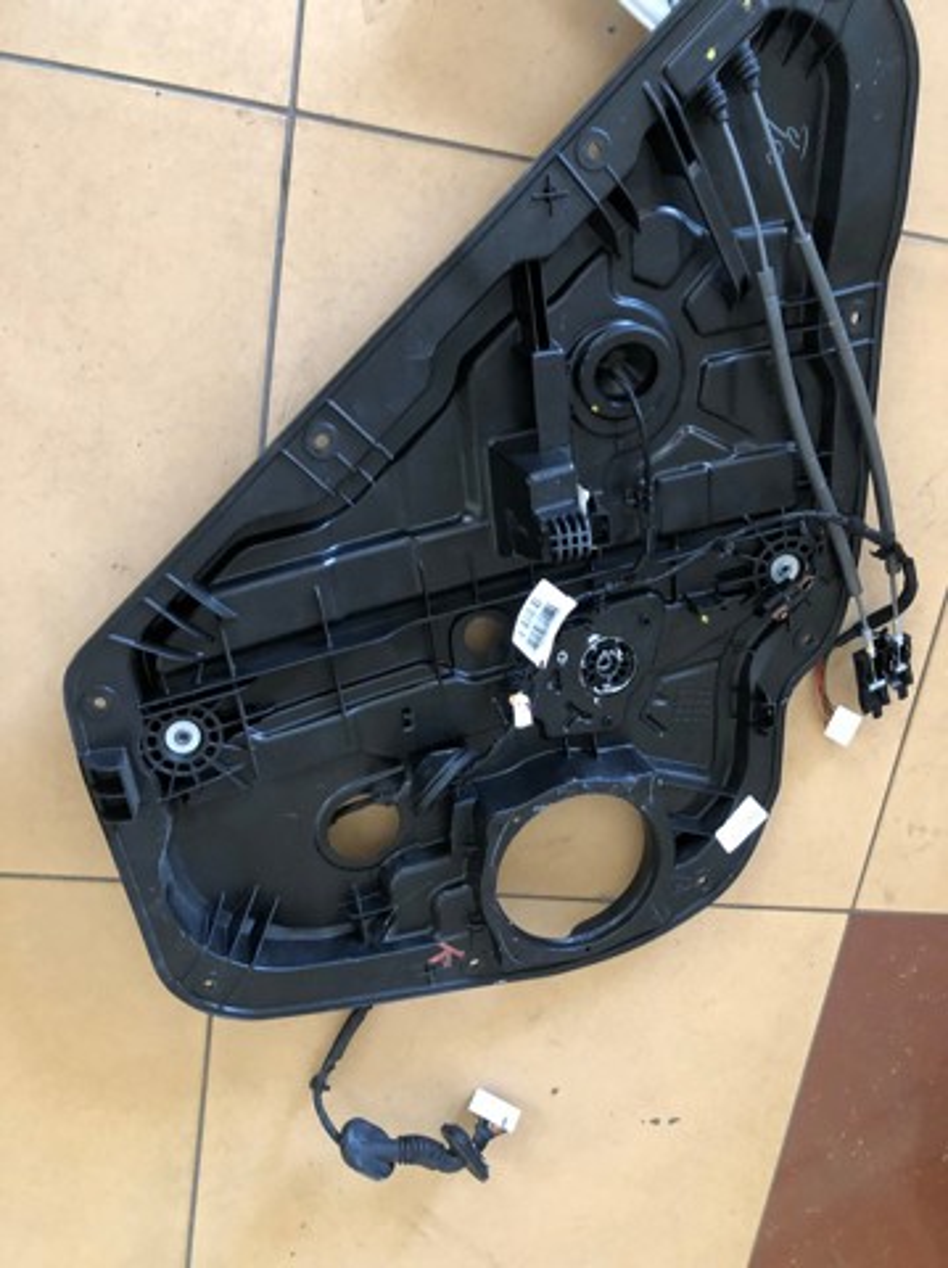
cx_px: 474
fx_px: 1024
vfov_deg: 63.5
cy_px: 634
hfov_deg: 49.7
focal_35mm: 28
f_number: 1.8
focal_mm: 4
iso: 80
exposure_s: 1/6
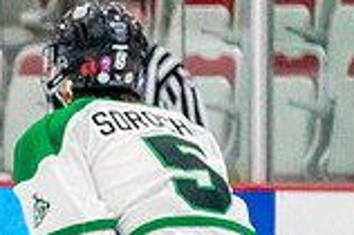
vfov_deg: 1.2
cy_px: 408
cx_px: -363
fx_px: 11630
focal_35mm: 1184
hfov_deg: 1.7
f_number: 2.8
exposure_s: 1/1250
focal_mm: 200
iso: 3200
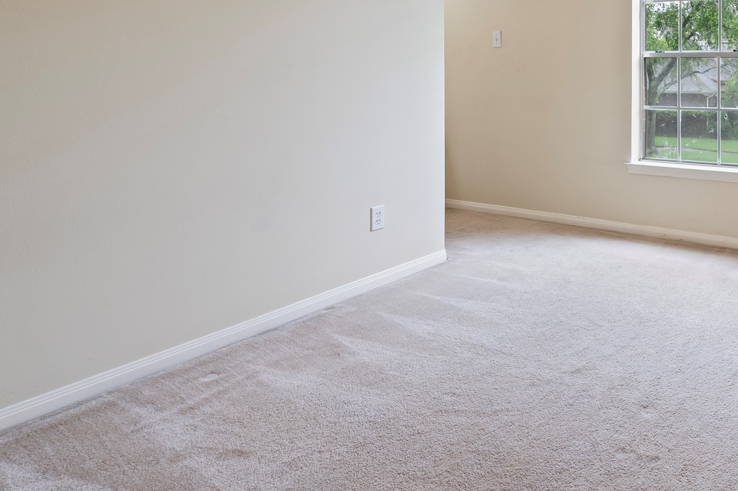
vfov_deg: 40.6
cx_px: 635
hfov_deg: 55.5
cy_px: 60
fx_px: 615
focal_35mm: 30
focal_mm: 16
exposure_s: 1/6
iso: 125
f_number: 6.3
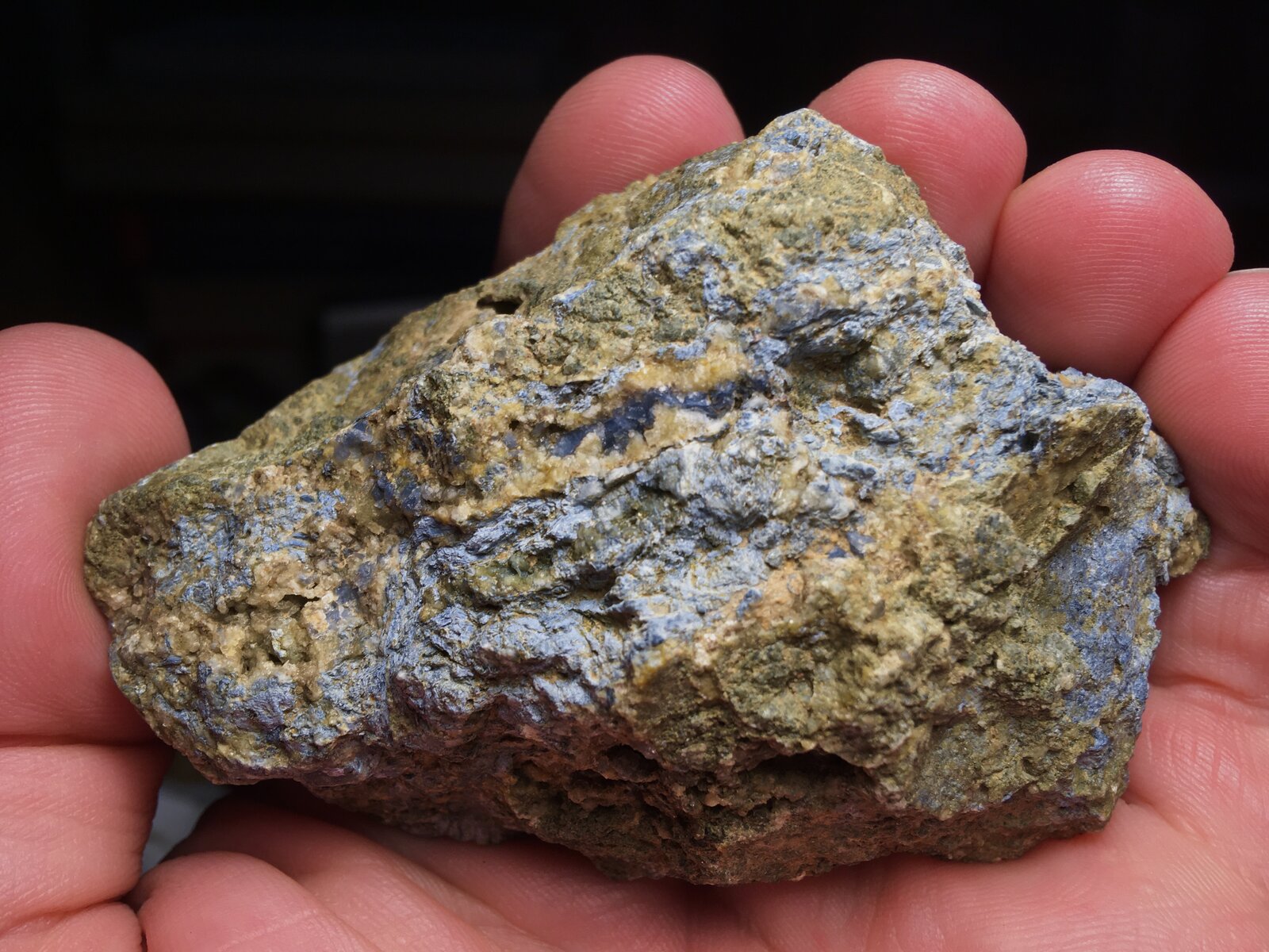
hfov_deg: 61.7
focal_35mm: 29
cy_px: 476
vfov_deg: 48.2
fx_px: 1063
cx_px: 634
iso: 32
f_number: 2.2
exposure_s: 1/50
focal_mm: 4.15
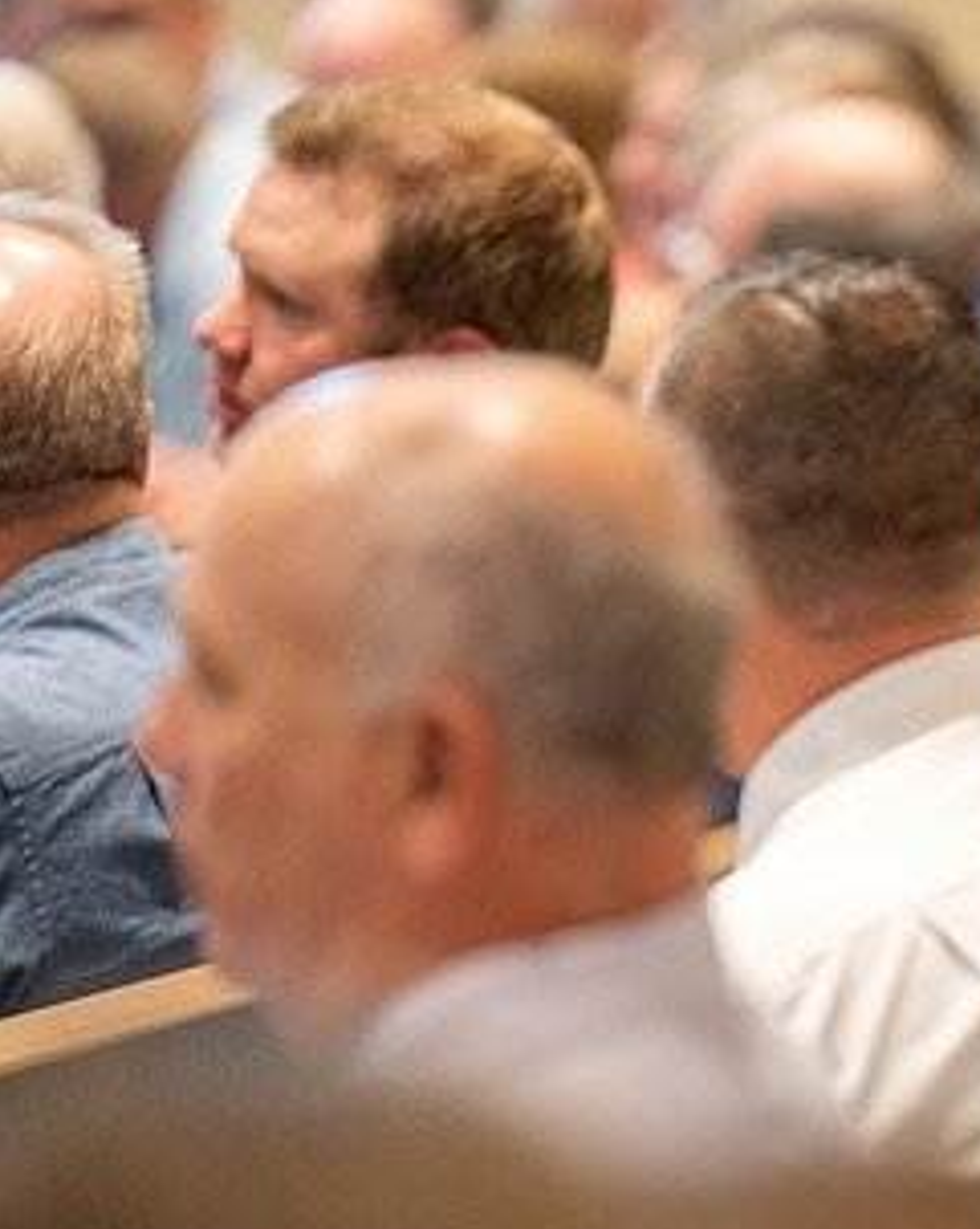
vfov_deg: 5.4
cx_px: 1041
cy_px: 779
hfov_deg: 4.3
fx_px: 13108
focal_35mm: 361
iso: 4000
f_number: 2.8
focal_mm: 200
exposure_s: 1/160
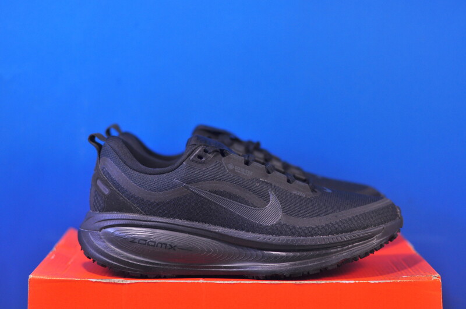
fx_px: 969
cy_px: 154
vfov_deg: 18.1
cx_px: 233
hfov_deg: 27.0
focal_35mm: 75
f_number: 2.2
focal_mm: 50
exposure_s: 1/320
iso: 250
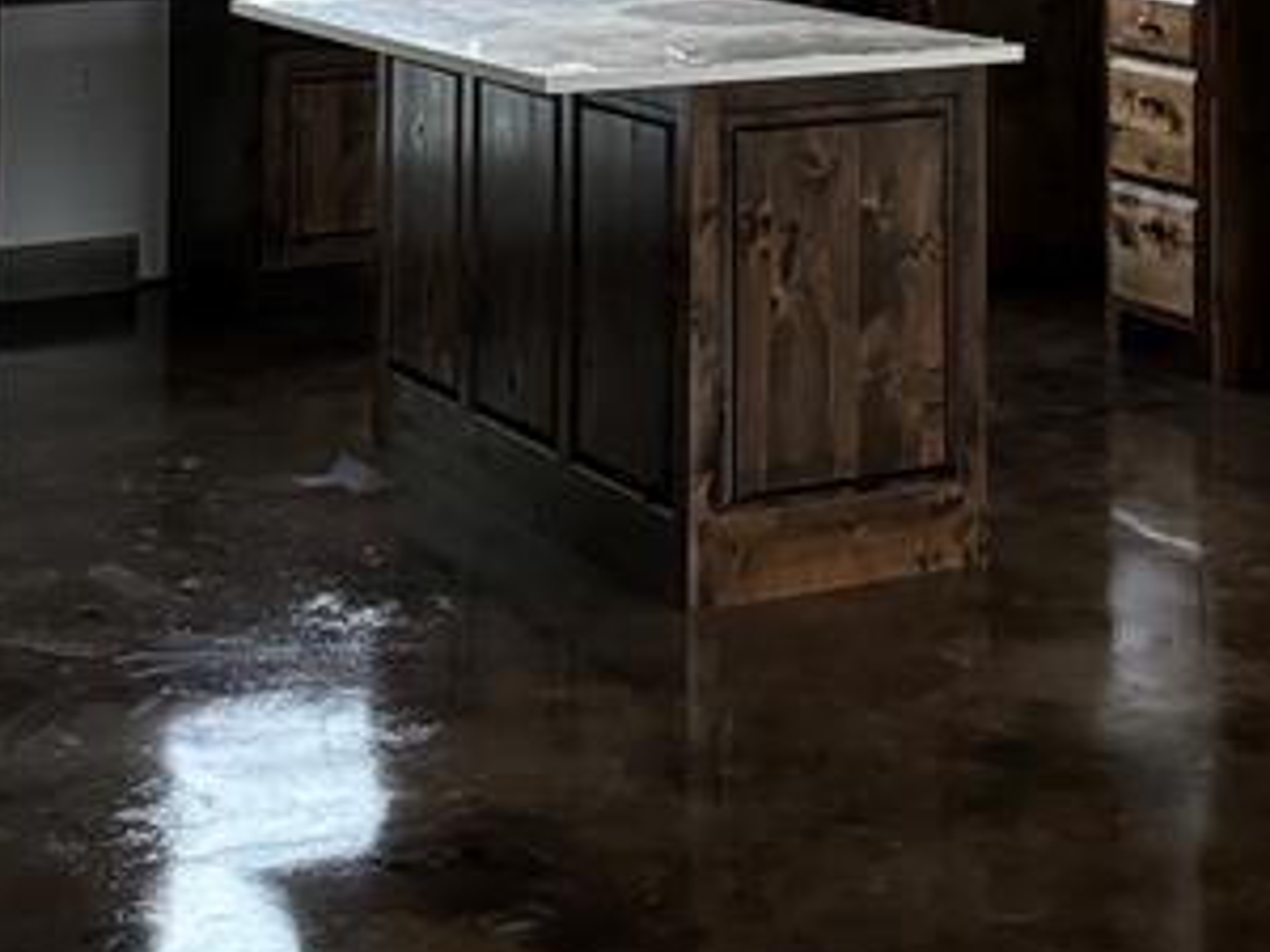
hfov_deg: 23.8
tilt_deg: +0.7
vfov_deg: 16.7
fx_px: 3008
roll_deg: +0.1
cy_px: -377
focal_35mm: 82
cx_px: 766
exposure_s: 1/48
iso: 800
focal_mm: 6.76
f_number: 1.78
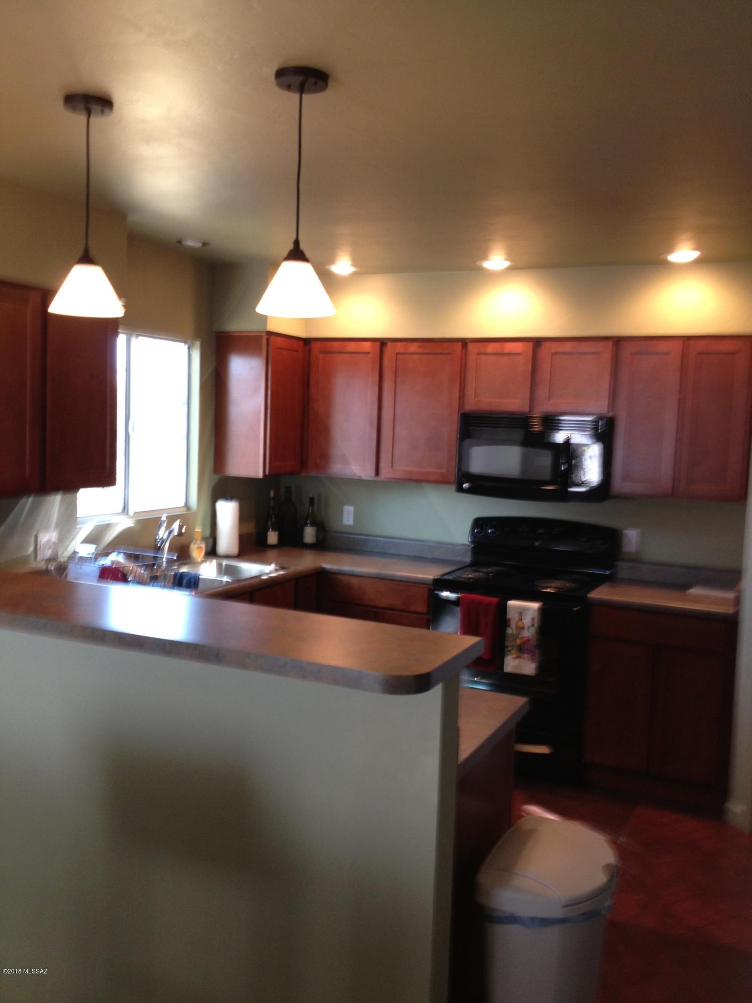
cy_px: 502
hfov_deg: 40.7
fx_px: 1014
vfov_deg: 52.6
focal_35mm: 35
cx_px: 376
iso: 80
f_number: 2.4
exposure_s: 1/20
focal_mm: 4.28
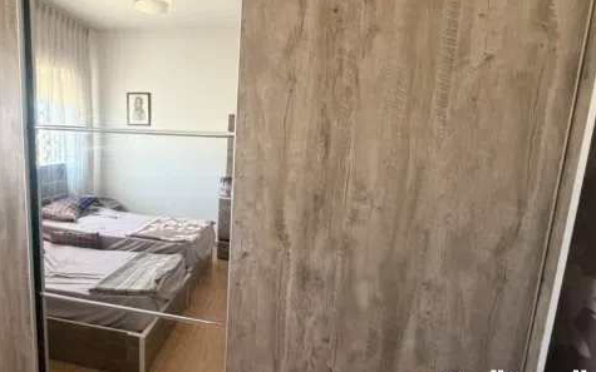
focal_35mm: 20
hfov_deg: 83.1
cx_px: 216
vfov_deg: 59.7
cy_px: 189
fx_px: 325
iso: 500
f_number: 2.2
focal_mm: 2.22
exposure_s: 1/60
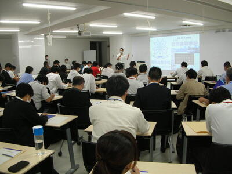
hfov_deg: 52.6
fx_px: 235
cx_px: 116
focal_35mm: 35
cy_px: 87
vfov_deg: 40.7
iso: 50
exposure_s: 1/25.7
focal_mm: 5.8
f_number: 2.8
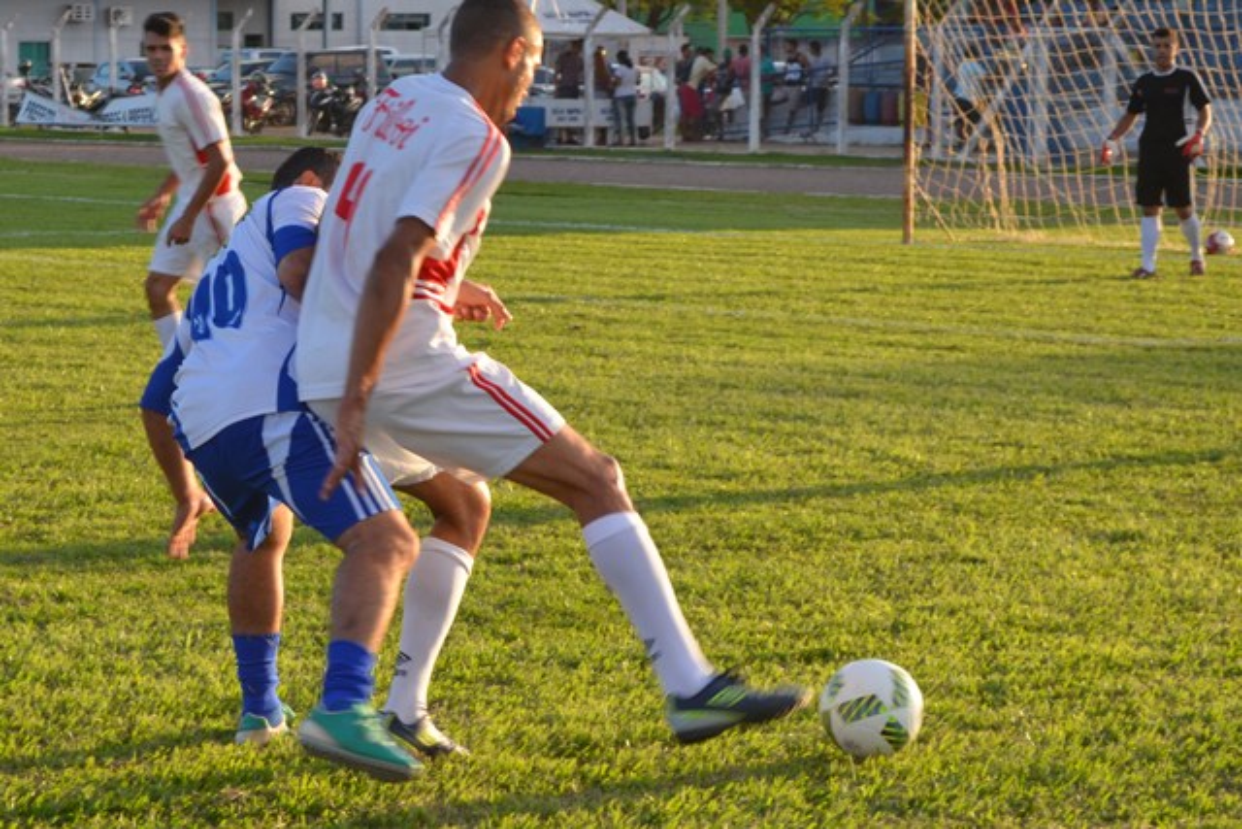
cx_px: 621
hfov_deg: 24.6
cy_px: 414
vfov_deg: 16.6
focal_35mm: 82
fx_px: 2847
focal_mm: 55
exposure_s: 1/200
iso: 200
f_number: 6.3
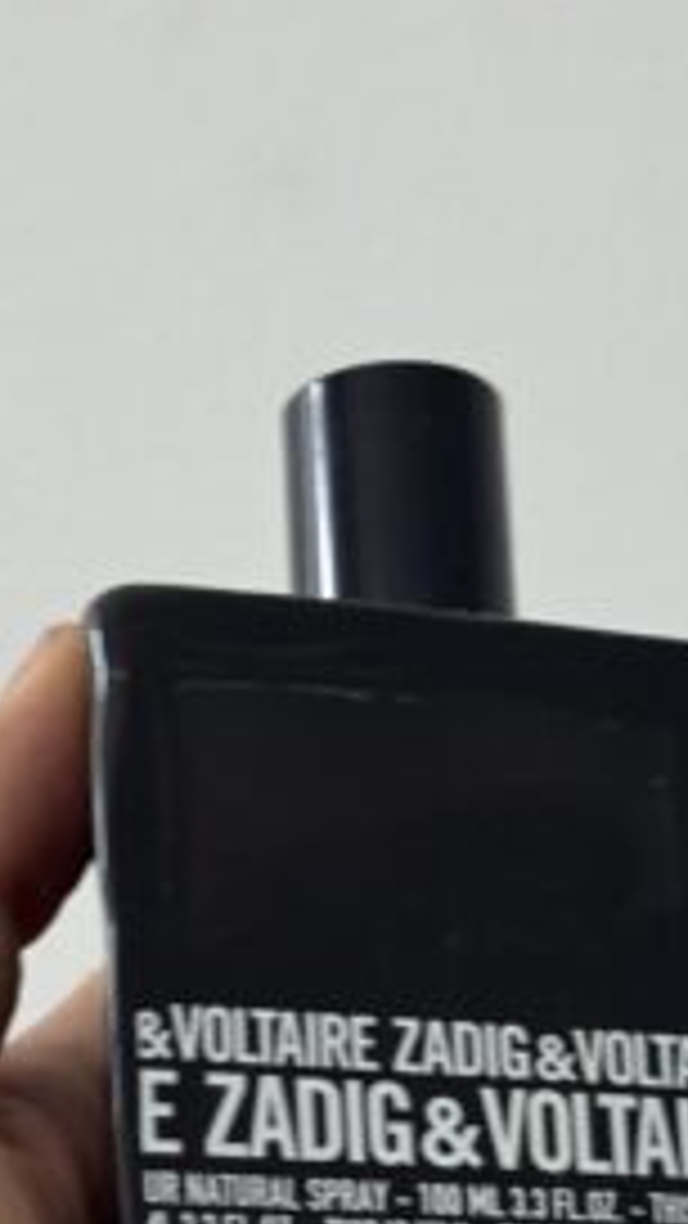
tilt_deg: -24.9
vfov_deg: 19.1
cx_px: 391
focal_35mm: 110
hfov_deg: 11.0
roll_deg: -4.3
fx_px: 3568
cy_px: 1091
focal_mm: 6.76
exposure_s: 1/50
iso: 80
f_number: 1.78
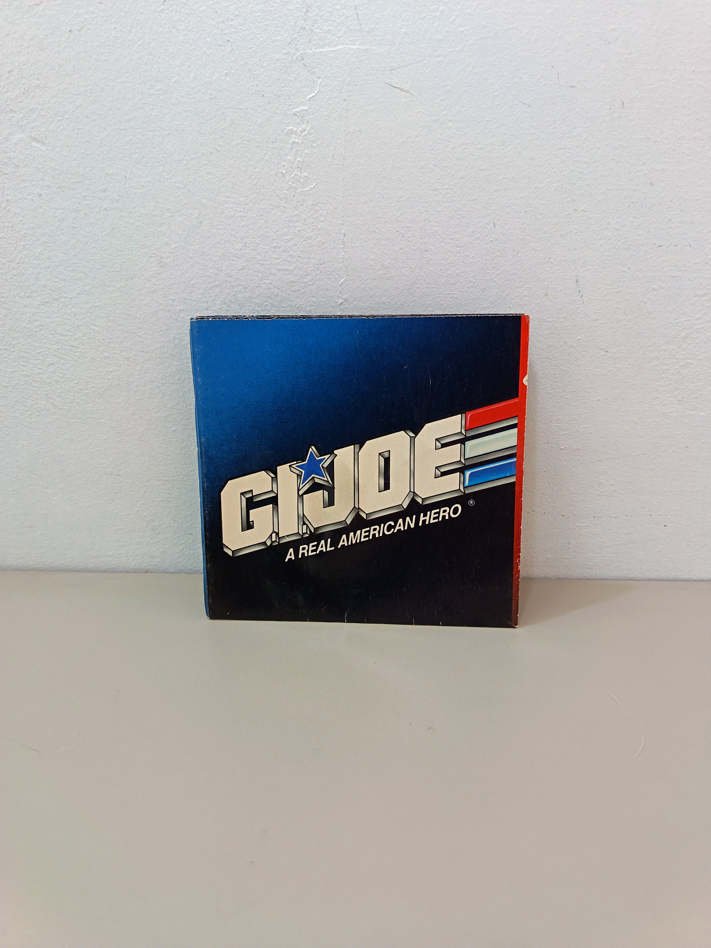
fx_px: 657
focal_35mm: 24
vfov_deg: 71.6
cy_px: 474
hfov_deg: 56.8
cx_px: 356
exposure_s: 1/33.3
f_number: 1.75
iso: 2252
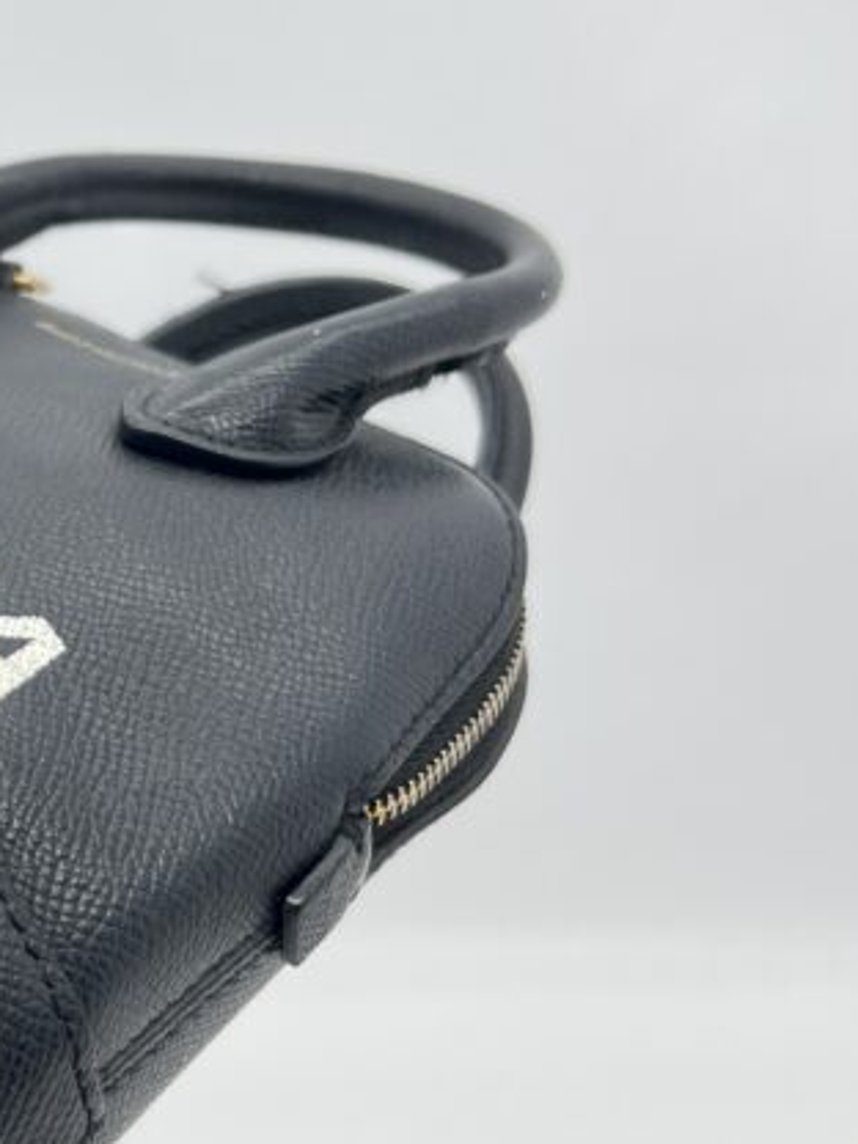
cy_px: 652
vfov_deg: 30.2
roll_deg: -0.1
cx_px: -118
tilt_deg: -22.9
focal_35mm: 64
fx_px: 2115
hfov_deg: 21.6
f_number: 1.5
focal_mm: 5.7
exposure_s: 1/100
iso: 32
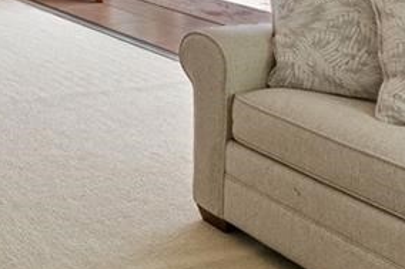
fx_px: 607
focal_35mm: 54
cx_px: -221
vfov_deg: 21.0
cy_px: -140
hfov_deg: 25.9
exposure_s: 1/13
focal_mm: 10
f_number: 8
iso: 200
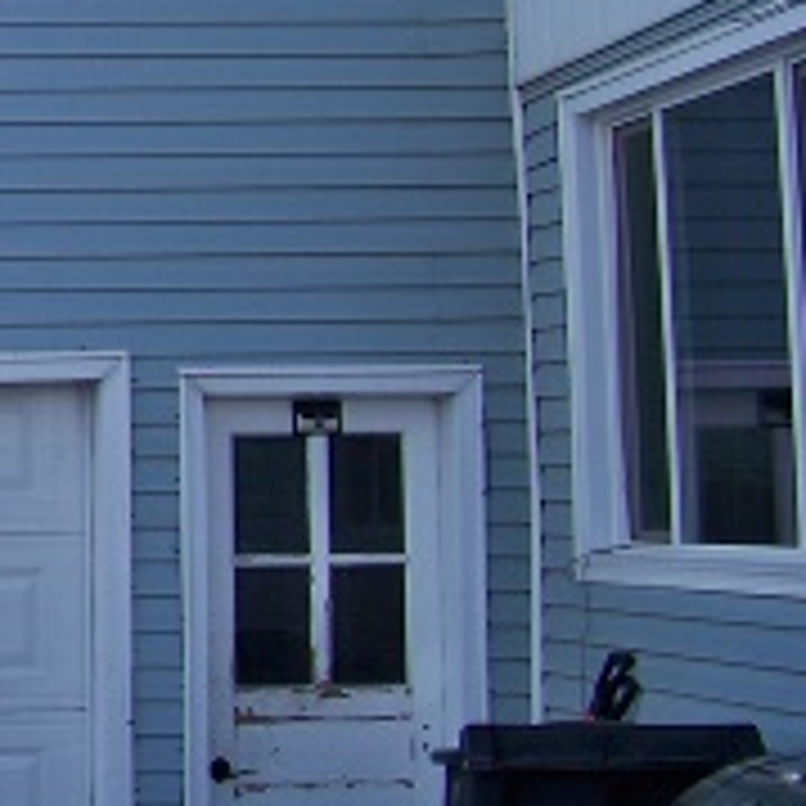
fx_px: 2740
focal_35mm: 104
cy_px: 207
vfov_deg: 16.7
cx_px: -576
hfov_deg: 14.9
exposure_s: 1/640
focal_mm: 5.85
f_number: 2.8
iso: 80
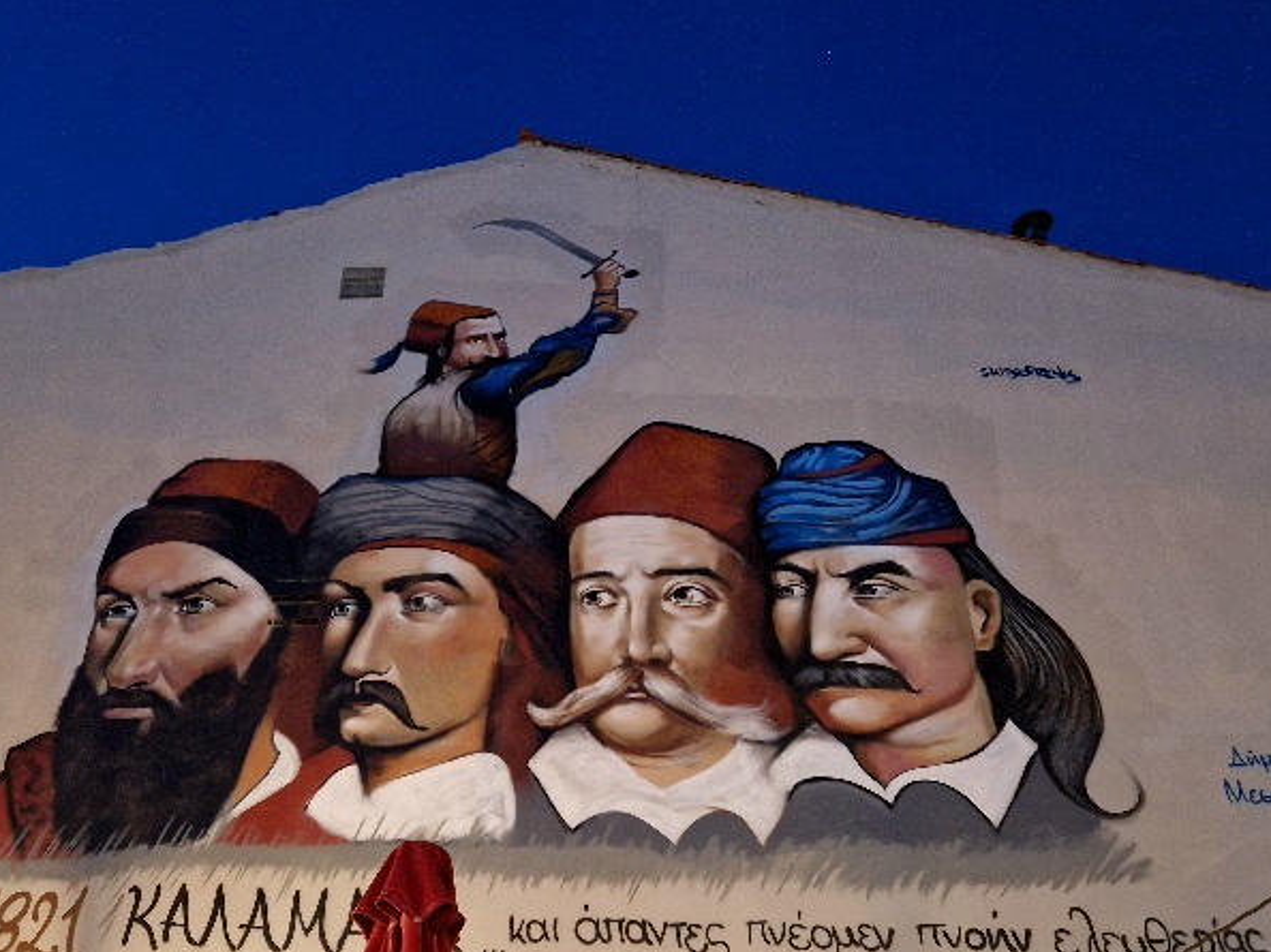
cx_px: 558
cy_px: 605
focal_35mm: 31
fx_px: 1138
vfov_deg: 45.0
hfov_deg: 58.2
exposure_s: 1/25
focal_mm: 5.4
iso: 800
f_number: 1.8
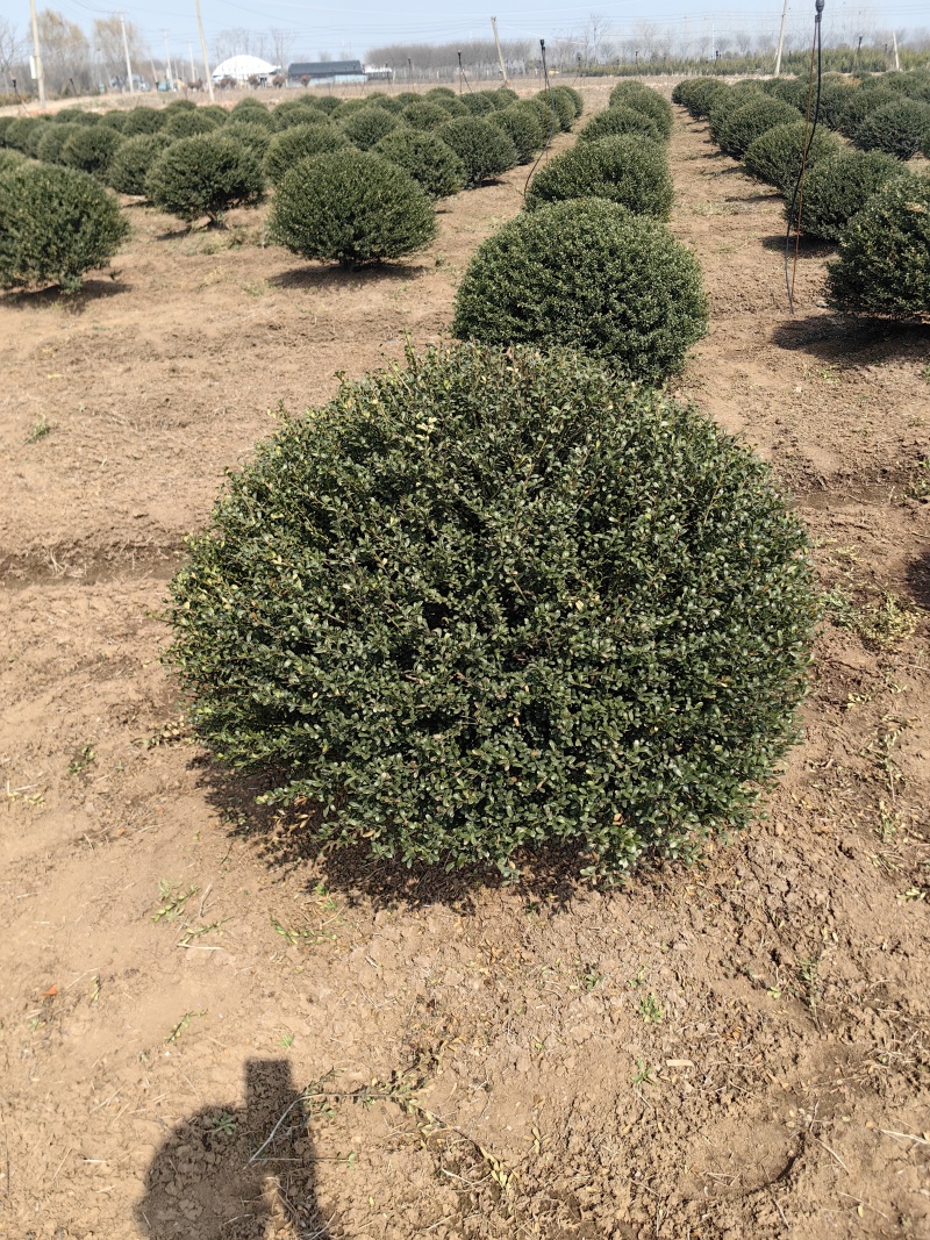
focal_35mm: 27
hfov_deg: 51.3
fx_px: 967
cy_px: 620
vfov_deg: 65.3
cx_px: 465
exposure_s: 1/1802
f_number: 2
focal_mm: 5.75
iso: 50
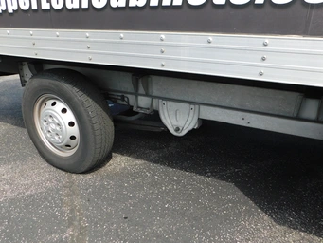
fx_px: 252
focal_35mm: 27
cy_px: 140
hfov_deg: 65.2
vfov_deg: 51.2
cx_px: 173
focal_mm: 4
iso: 125
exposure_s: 1/640
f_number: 3
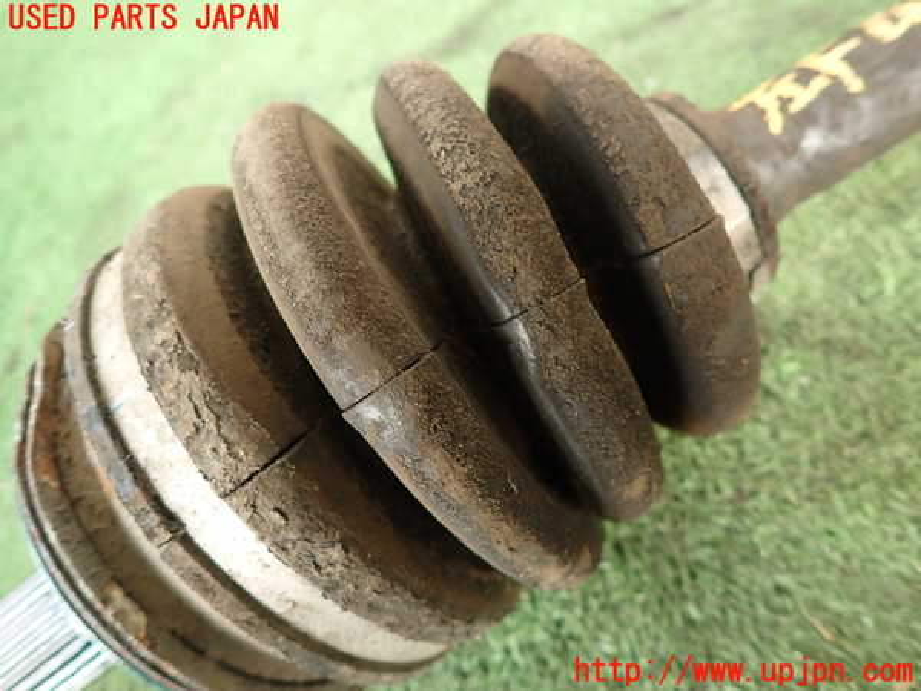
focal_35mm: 25
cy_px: 346
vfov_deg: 54.9
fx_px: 665
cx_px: 460
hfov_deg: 69.4
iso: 200
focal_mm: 4.5
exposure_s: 1/50
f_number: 2
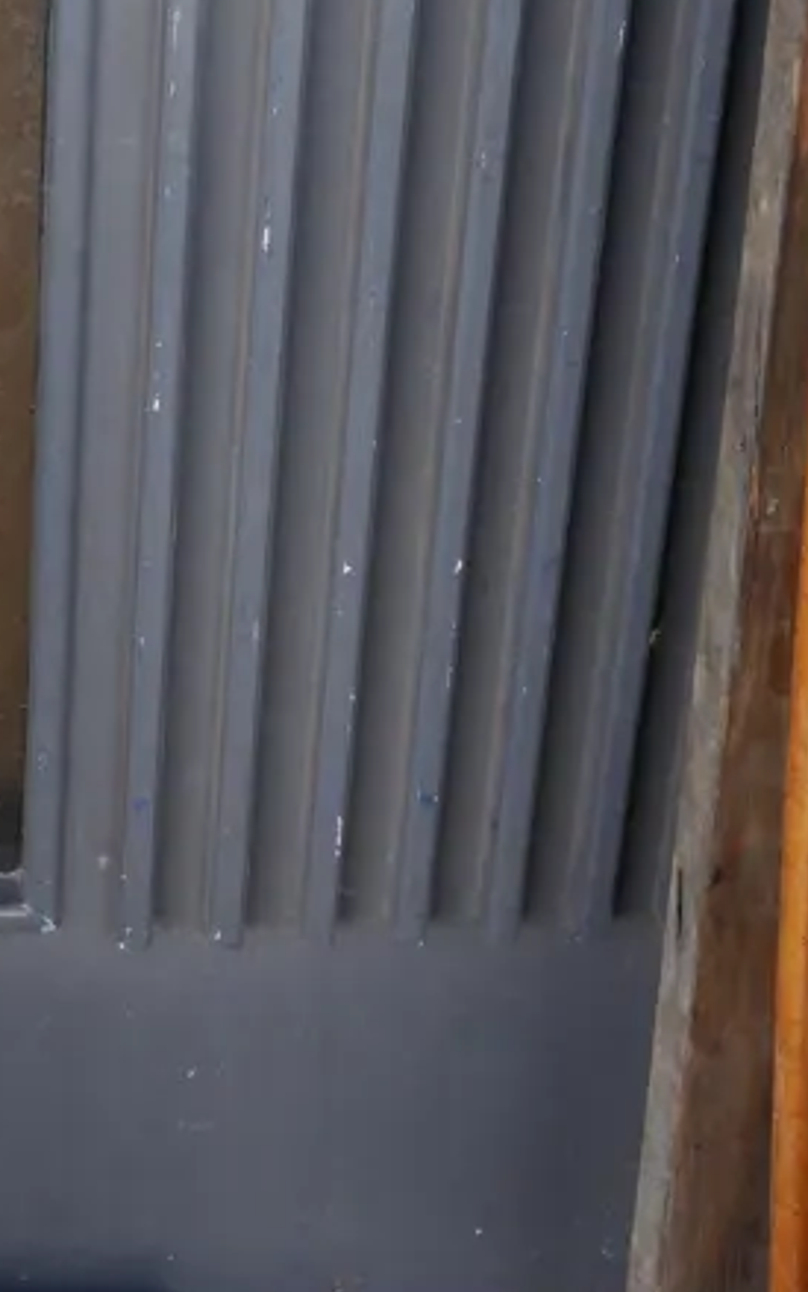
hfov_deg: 15.1
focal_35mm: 84
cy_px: 393
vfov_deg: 24.5
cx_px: -90
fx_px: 2960
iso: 200
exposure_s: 1/160
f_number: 4.5
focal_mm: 17
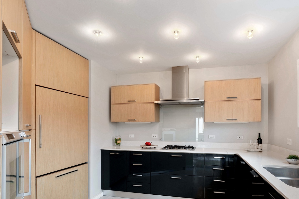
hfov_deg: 80.9
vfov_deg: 58.4
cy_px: 129
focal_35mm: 21
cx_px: 165
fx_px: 174
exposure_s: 1
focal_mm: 16
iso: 320
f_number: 8
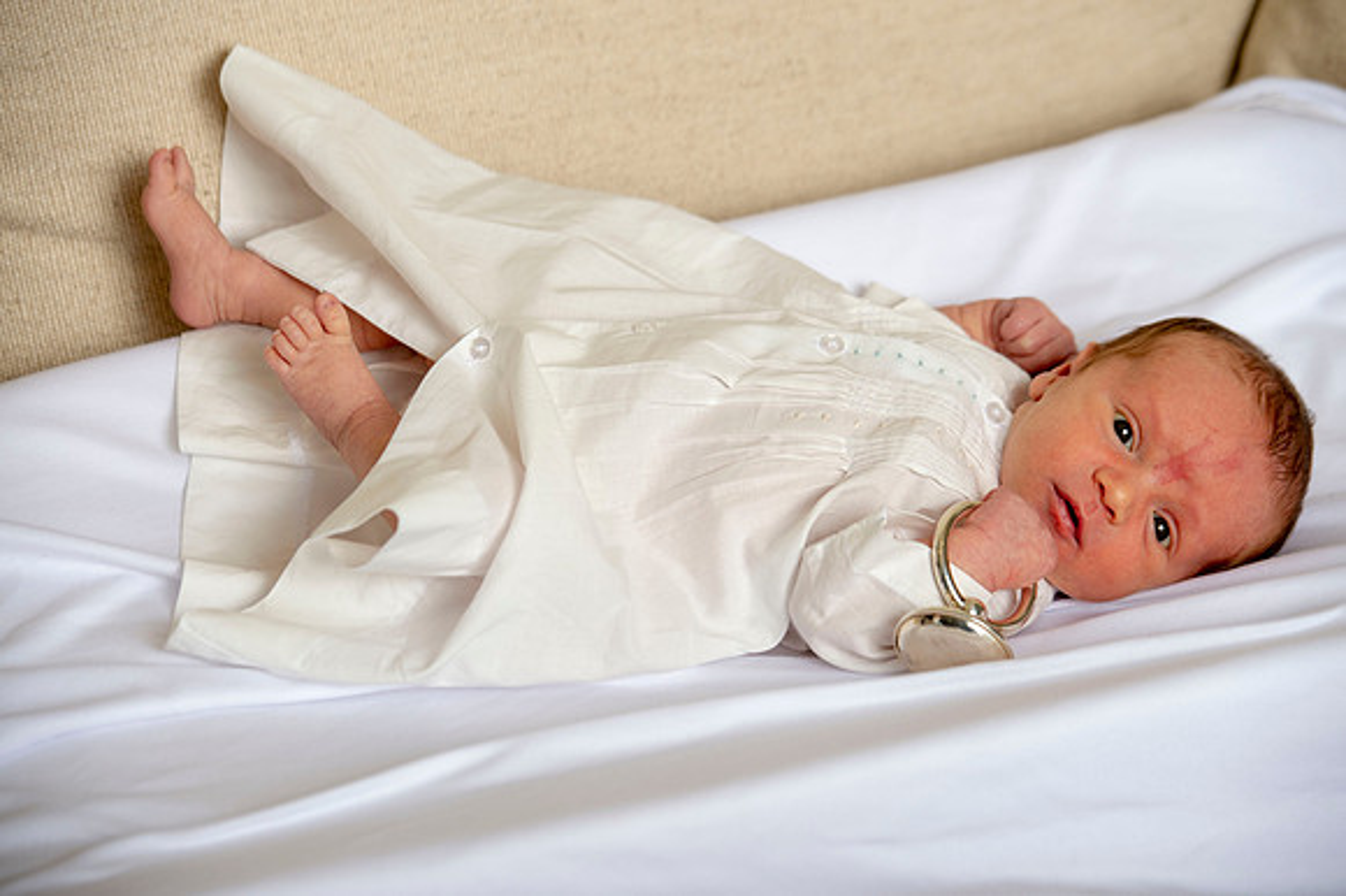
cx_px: 673
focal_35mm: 135
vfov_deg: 10.1
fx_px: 5044
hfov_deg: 15.2
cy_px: 448
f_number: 5.6
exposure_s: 1/160
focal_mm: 135
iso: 125
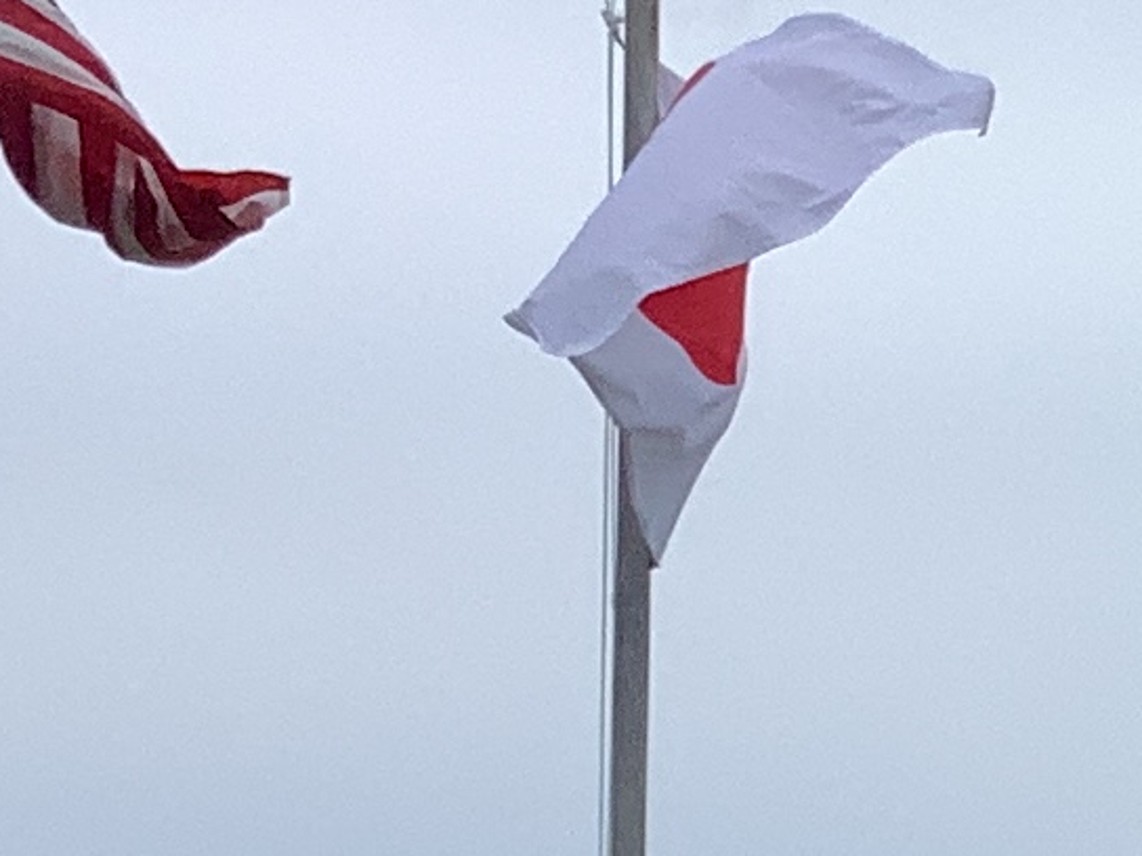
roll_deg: +0.4
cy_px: 873
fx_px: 6136
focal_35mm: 186
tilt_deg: +13.0
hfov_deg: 10.1
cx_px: 2055
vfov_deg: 7.9
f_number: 2.4
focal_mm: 3.3
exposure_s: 1/2331
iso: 25
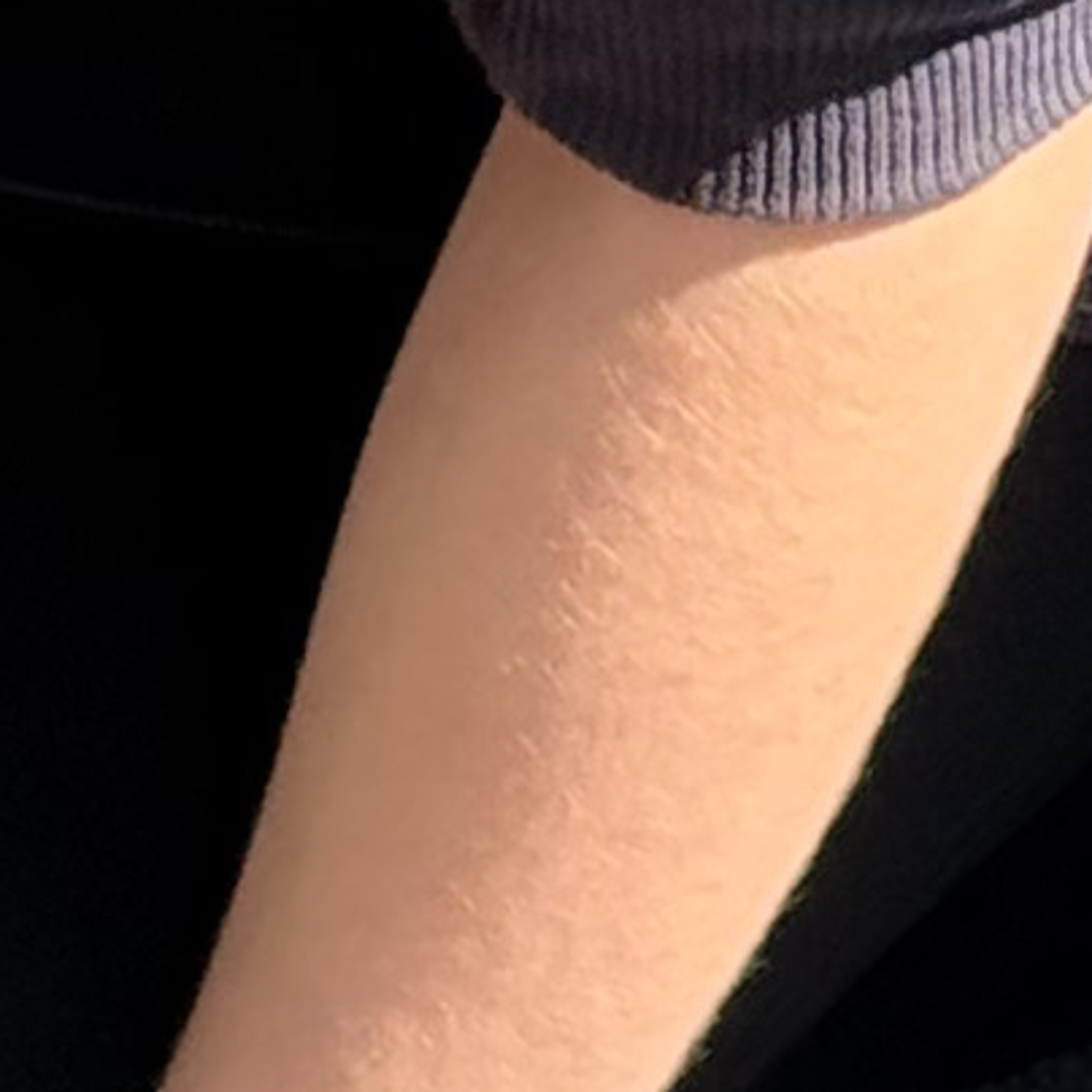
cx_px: -1765
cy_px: 1089
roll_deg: +2.2
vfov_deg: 4.1
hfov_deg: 4.0
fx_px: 15097
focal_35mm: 423
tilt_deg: -31.3
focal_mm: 6.76
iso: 64
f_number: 1.78
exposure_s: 1/2033
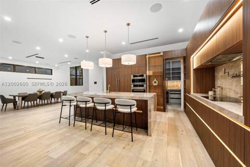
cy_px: 84
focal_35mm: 13
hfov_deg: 108.3
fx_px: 90
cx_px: 125
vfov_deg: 85.4
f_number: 8
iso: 500
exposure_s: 1/15
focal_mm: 13
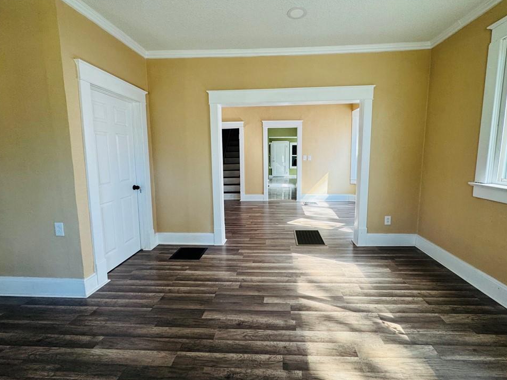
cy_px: 179
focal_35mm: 15
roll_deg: +0.6
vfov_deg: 81.7
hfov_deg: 98.1
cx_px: 268
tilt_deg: -7.0
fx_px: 220
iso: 200
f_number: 2.2
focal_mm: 2.22
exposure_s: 1/99
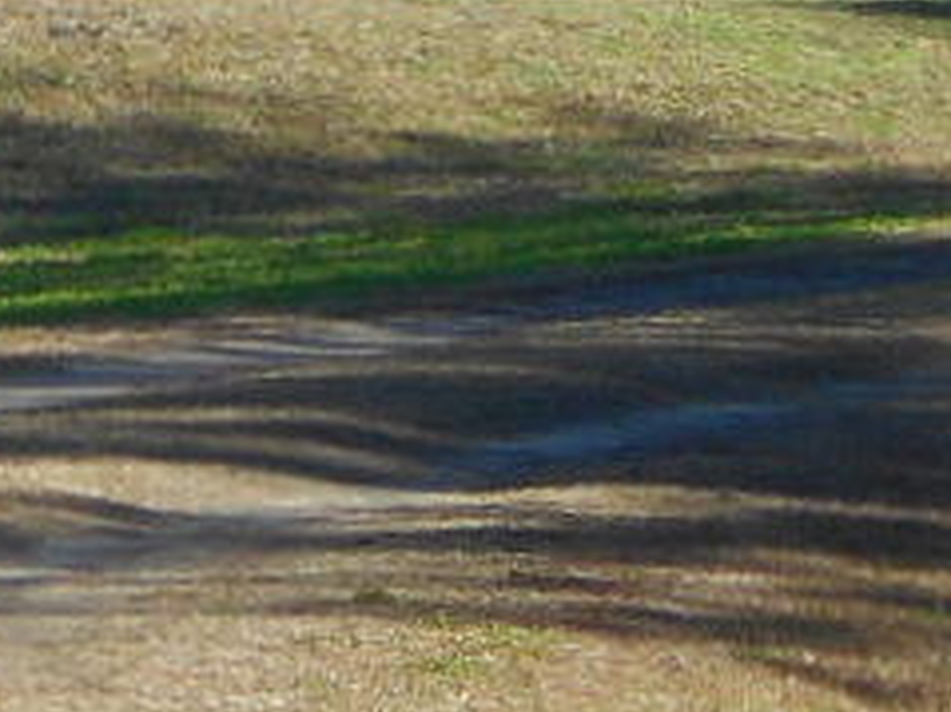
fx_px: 12329
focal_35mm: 449
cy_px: -489
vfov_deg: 3.3
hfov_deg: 4.3
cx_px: -1456
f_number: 5.3
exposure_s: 1/200
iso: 80
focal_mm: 12
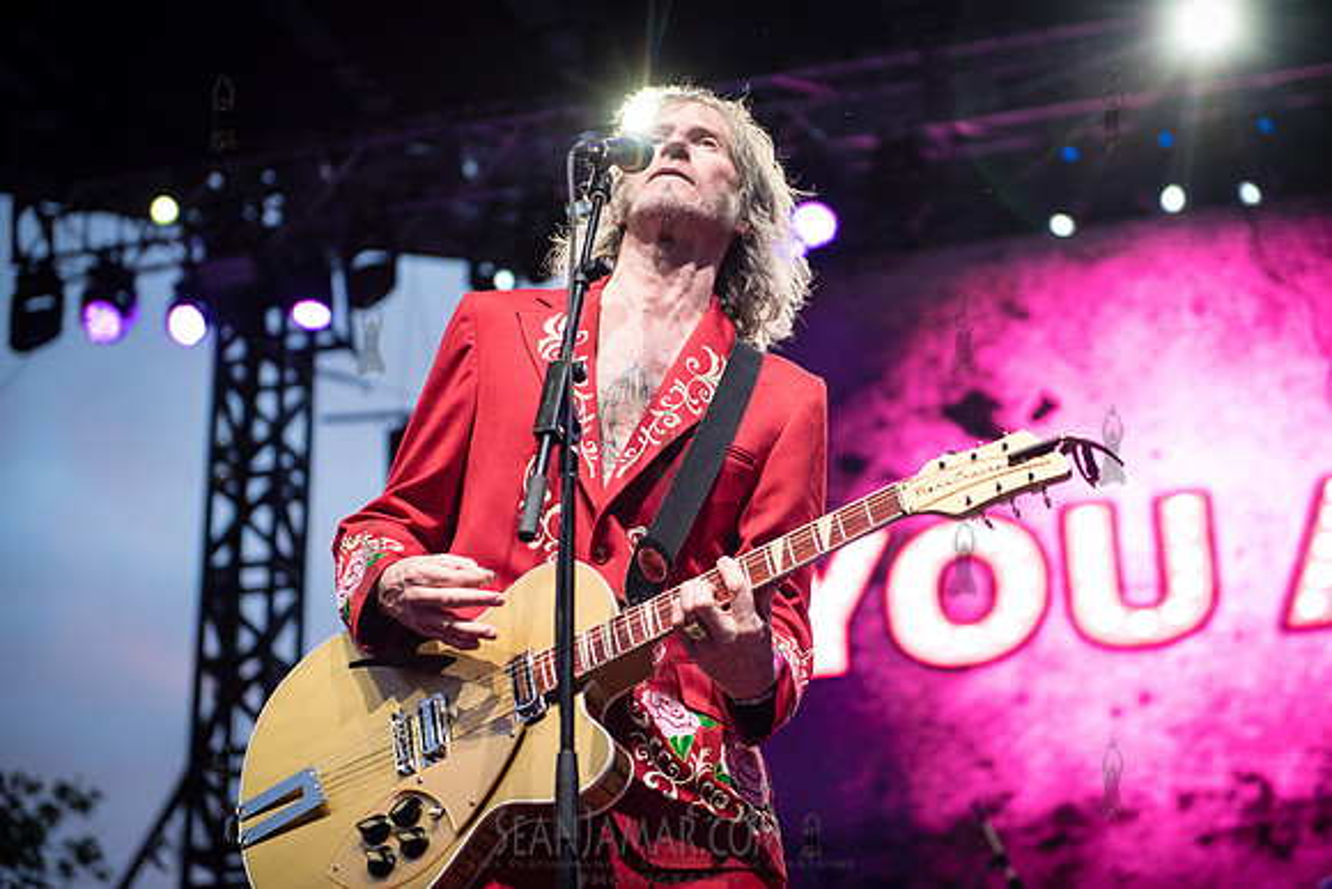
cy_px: 444
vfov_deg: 19.5
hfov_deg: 28.8
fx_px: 2590
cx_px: 666
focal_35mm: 70
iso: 1600
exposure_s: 1/400
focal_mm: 70
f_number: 3.2
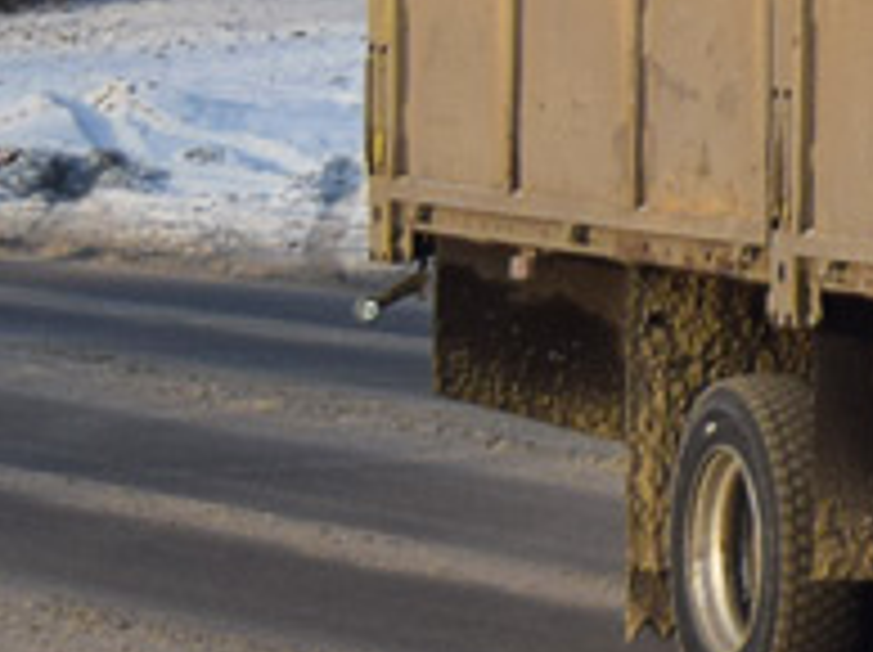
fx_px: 10352
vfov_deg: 3.6
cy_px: -400
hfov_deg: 4.7
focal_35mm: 411
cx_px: 1868
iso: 200
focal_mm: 46
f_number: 7.1
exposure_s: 1/800
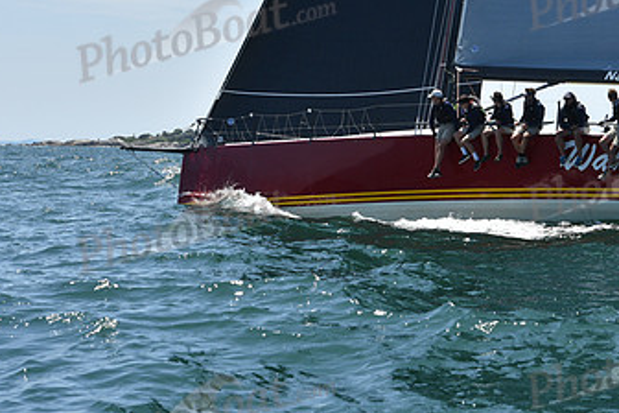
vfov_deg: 11.3
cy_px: 104
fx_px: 2080
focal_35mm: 121
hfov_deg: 16.9
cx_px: 433
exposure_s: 1/1000
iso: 250
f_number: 7.1
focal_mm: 70
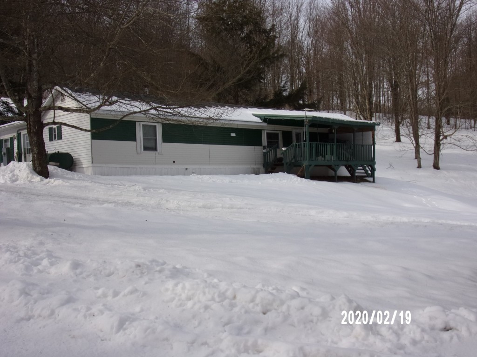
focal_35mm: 39
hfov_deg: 47.9
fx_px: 537
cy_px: 178
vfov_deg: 36.8
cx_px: 238
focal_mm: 7
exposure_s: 1/950
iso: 80
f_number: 3.9
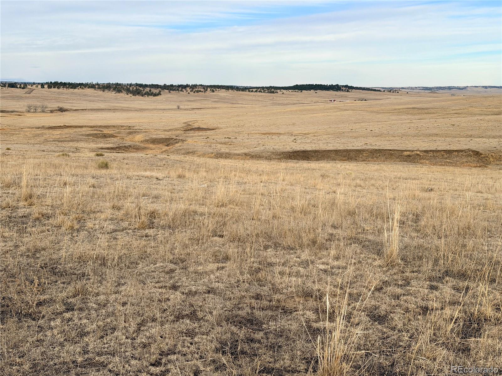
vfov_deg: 30.3
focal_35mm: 48
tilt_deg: -8.3
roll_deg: +0.3
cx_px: 251
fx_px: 696
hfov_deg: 39.7
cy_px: 188
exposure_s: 1/3891
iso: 64
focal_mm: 6.76
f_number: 1.78
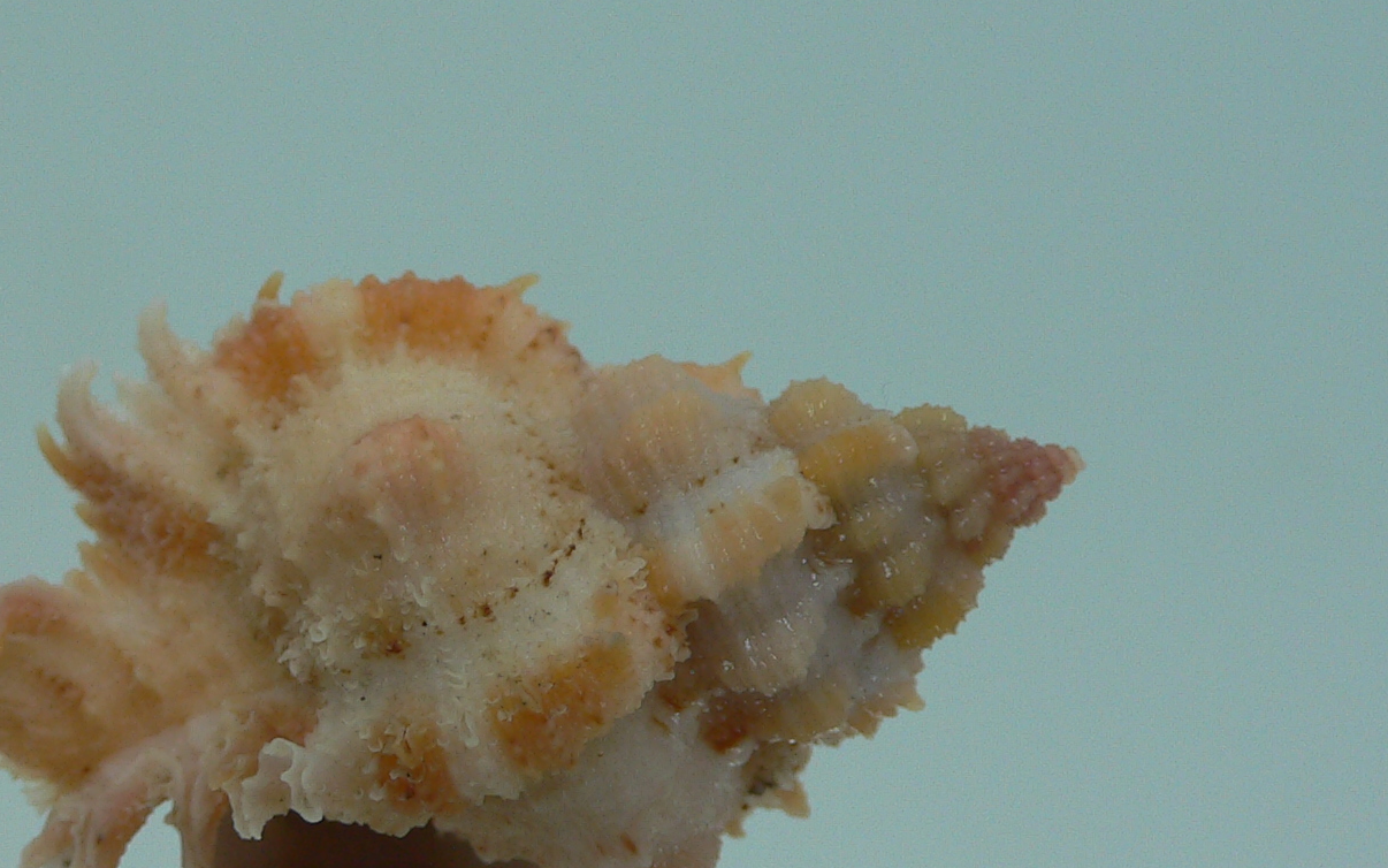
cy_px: 708
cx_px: 467
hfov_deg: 32.7
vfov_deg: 20.7
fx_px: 2346
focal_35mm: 62
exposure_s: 1/60
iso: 80
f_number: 2.8
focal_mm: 4.6
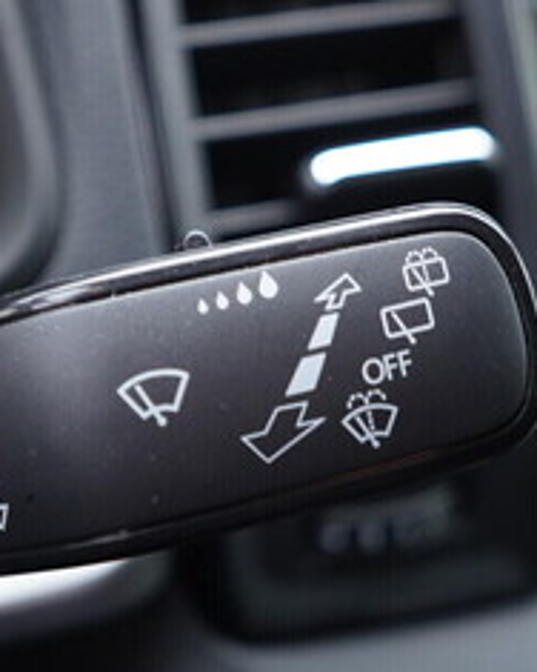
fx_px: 1569
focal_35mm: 79
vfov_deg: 24.1
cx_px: 160
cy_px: 356
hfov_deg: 19.3
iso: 400
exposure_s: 1/40
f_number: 2.8
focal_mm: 24
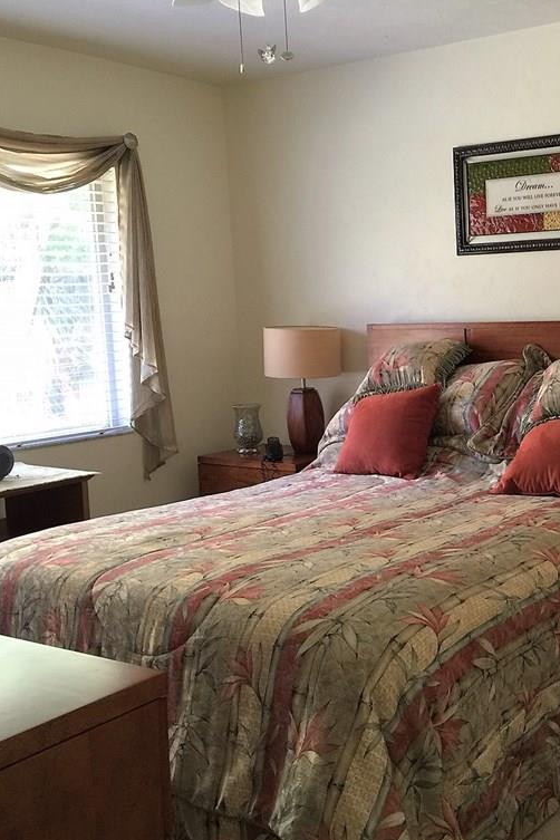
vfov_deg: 47.4
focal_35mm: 41
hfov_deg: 31.4
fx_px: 957
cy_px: 419
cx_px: 480
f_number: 2.2
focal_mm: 4.15
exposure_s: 1/15
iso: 100
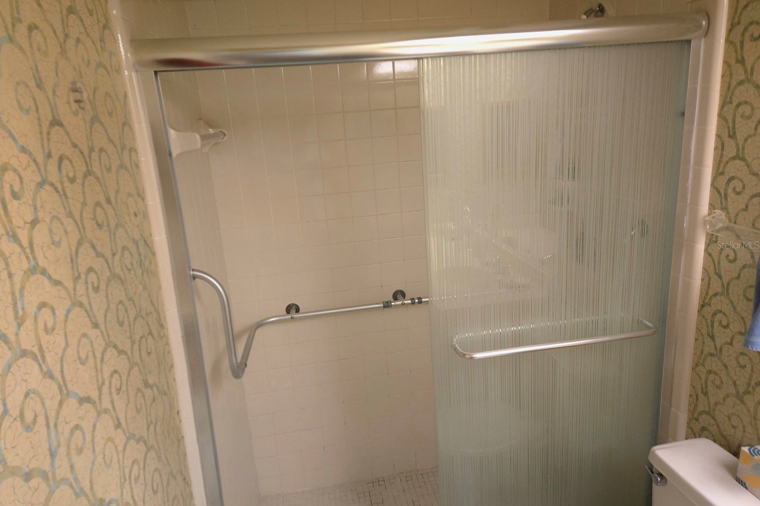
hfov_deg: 73.7
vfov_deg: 53.1
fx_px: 507
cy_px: 245
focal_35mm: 24
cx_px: 380
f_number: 1.8
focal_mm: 5.4
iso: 250
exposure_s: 1/30
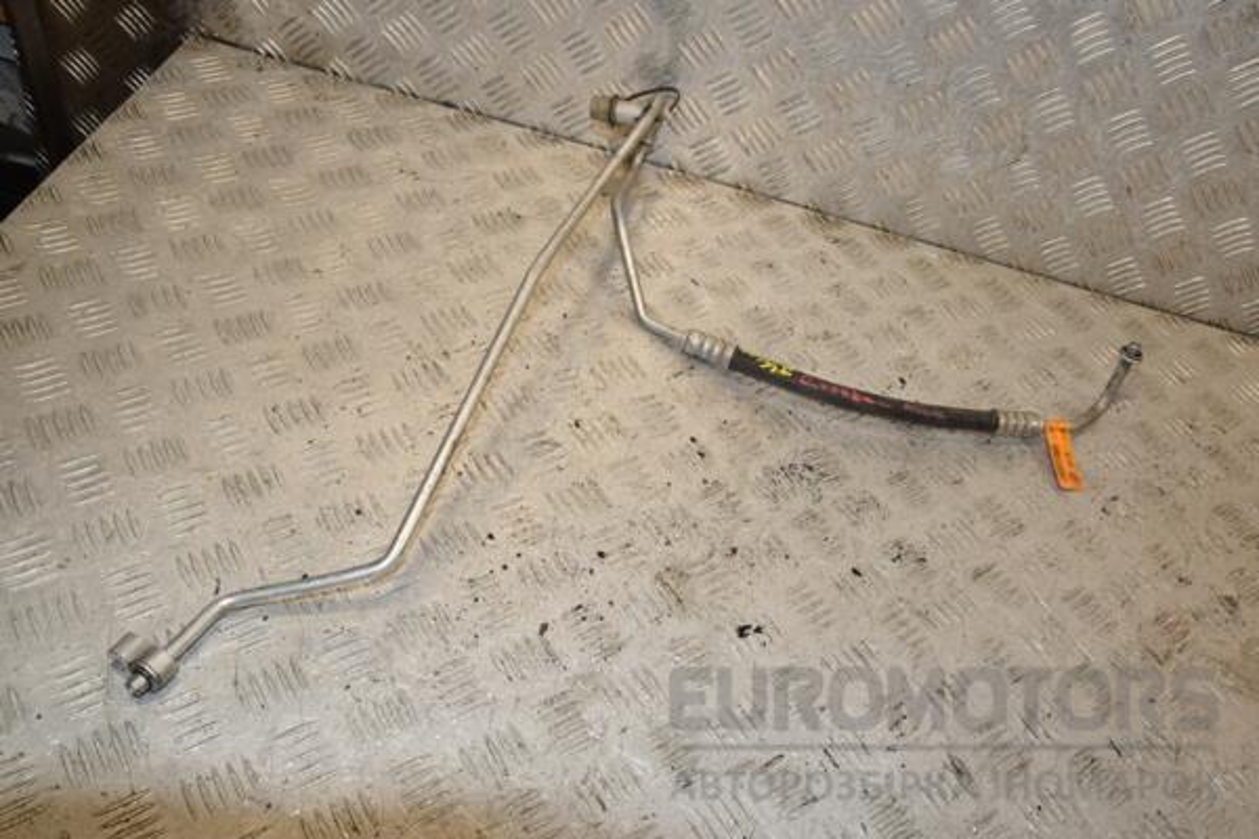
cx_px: 630
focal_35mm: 33
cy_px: 420
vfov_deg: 40.0
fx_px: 1154
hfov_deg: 57.2
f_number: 13
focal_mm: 22
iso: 800
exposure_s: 1/200
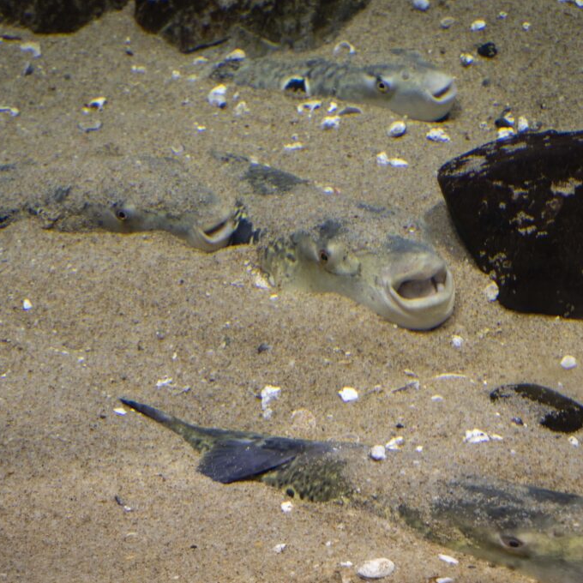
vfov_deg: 26.9
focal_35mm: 64
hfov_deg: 26.9
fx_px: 1219
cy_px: 292
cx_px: 295
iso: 2500
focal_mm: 50
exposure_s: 1/160
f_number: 5.6
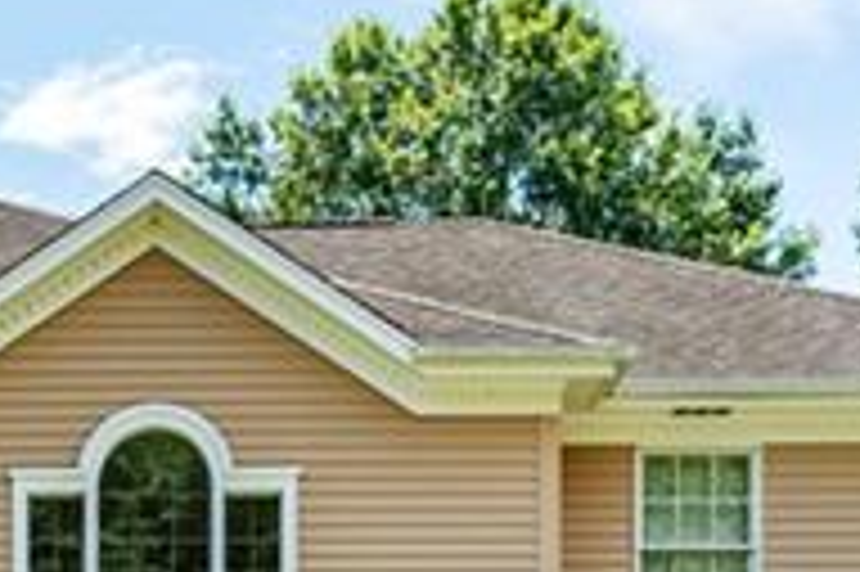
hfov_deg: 23.6
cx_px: 315
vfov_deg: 14.6
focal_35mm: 86
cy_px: 896
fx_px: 2053
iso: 100
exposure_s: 1/160
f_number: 6.3
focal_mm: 16
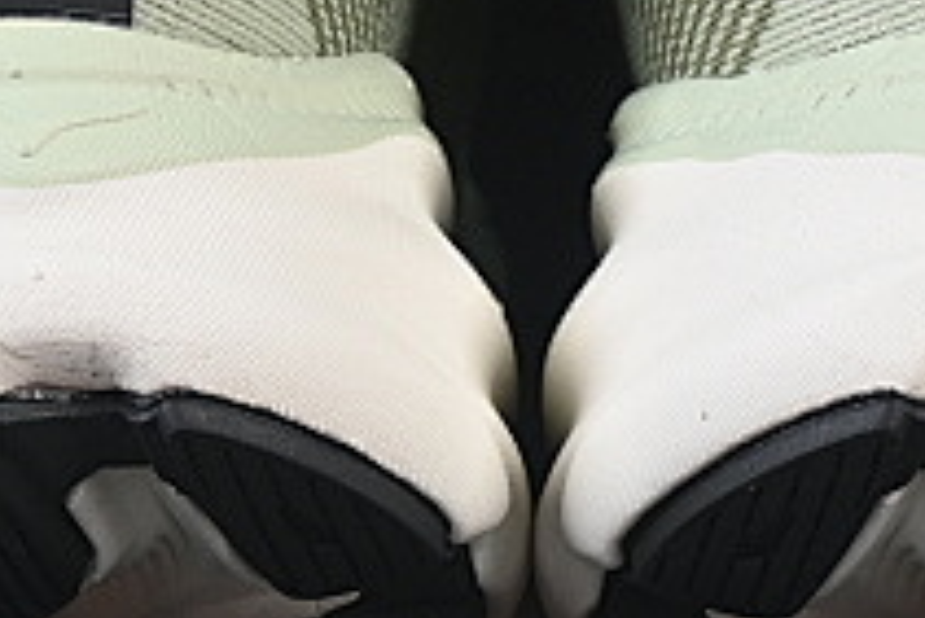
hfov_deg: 5.4
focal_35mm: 384
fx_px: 9873
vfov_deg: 3.6
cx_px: 605
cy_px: -346
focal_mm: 50
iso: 160
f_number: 8
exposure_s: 1/60
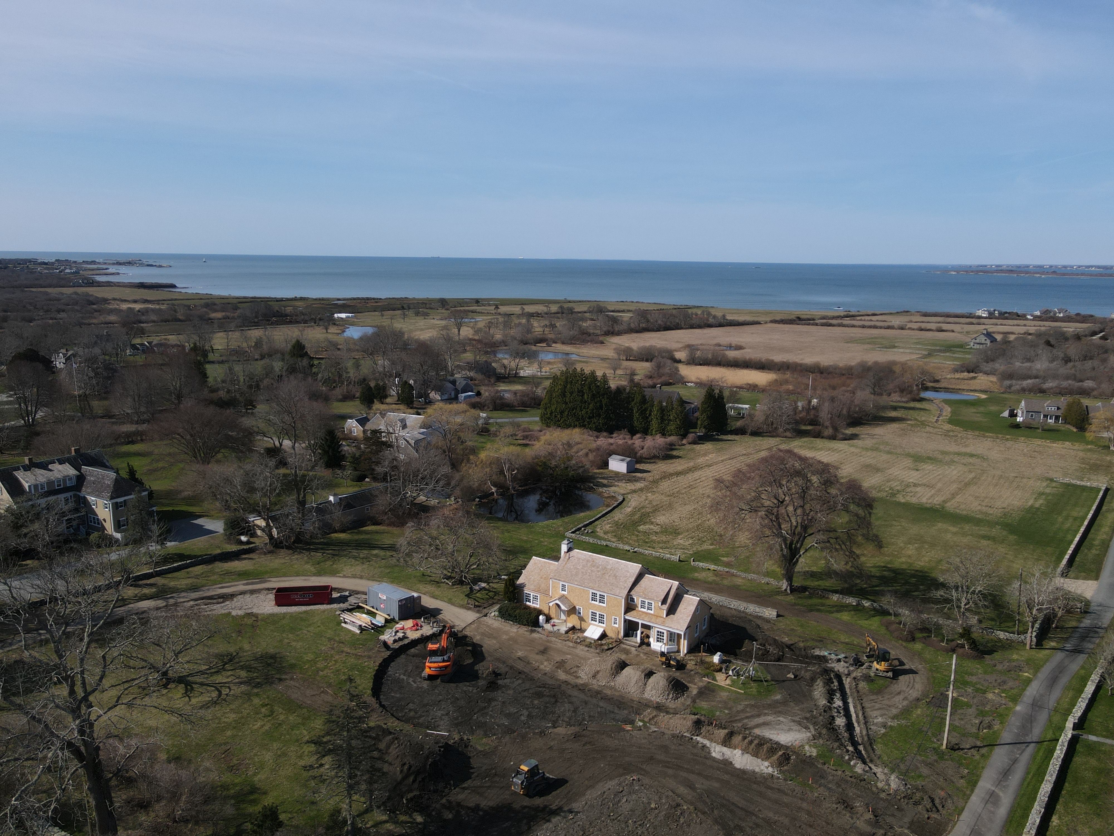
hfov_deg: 71.6
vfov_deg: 56.8
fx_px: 772
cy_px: 418
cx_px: 557
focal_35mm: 24
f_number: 2.8
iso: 110
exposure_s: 1/1250
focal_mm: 4.5
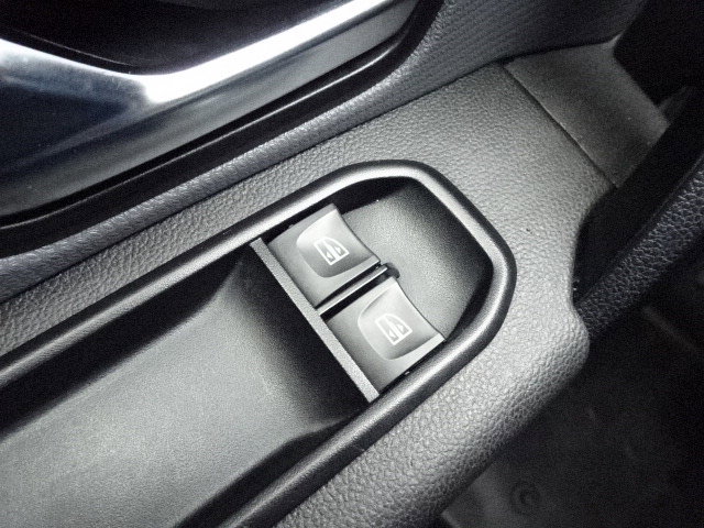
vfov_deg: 56.8
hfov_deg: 71.6
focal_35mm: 24
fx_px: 488
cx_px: 352
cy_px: 264
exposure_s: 1/250
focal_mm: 4.25
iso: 2000
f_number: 3.5
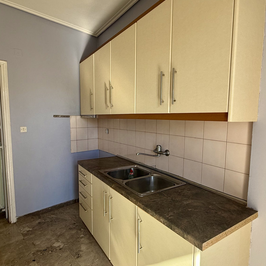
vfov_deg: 69.6
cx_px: 140
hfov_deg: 69.6
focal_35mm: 22
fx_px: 191
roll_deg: -0.9
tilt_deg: -5.2
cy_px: 137
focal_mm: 2.22
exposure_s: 1/124
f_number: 2.2
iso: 50
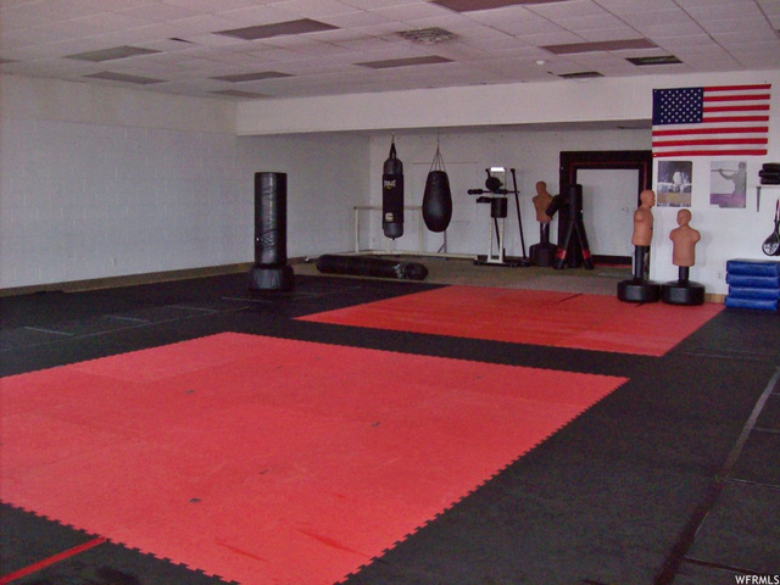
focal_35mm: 36
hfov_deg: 51.4
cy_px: 292
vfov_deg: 39.7
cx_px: 390
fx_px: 811
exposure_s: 1/64
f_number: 2.7
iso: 200
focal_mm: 6
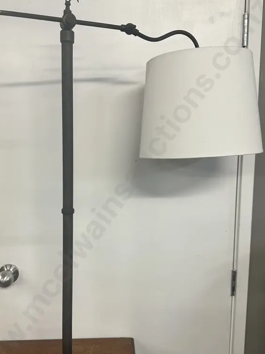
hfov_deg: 42.9
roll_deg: +0.4
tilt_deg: -10.0
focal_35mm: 33
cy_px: 197
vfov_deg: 55.2
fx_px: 337
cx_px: 119
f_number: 1.78
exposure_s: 1/100
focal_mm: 6.86
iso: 125
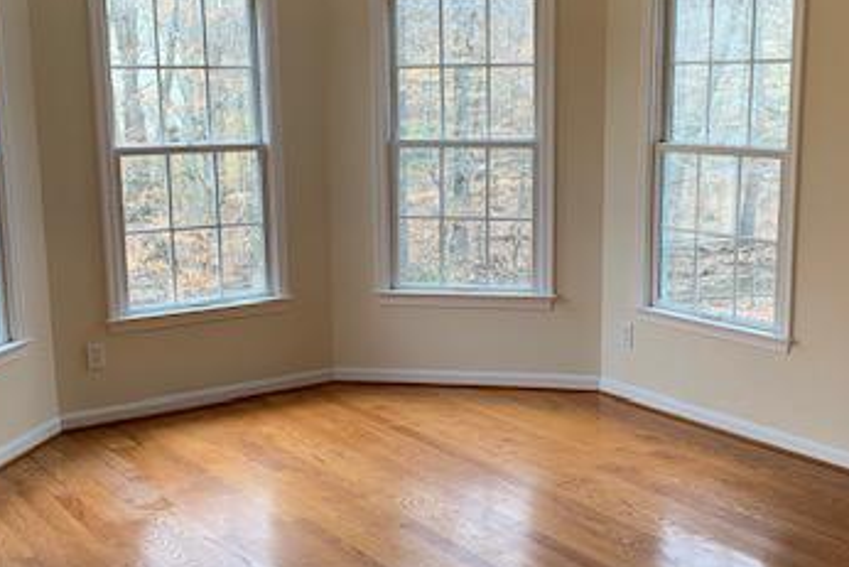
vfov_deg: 27.0
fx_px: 1180
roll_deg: +0.3
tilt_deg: -11.6
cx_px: 478
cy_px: 302
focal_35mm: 50
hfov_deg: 39.5
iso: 64
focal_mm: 4.25
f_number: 1.8
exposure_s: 1/60
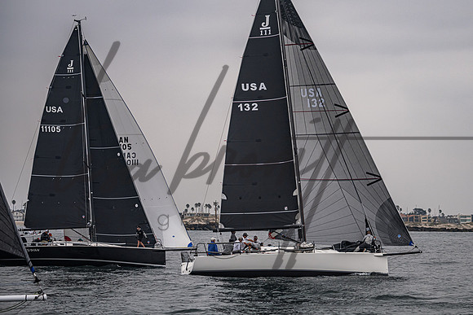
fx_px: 1631
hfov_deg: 16.5
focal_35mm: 124
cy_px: 122
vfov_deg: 11.0
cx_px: 289
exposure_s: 1/6400
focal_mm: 100
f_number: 5
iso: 400
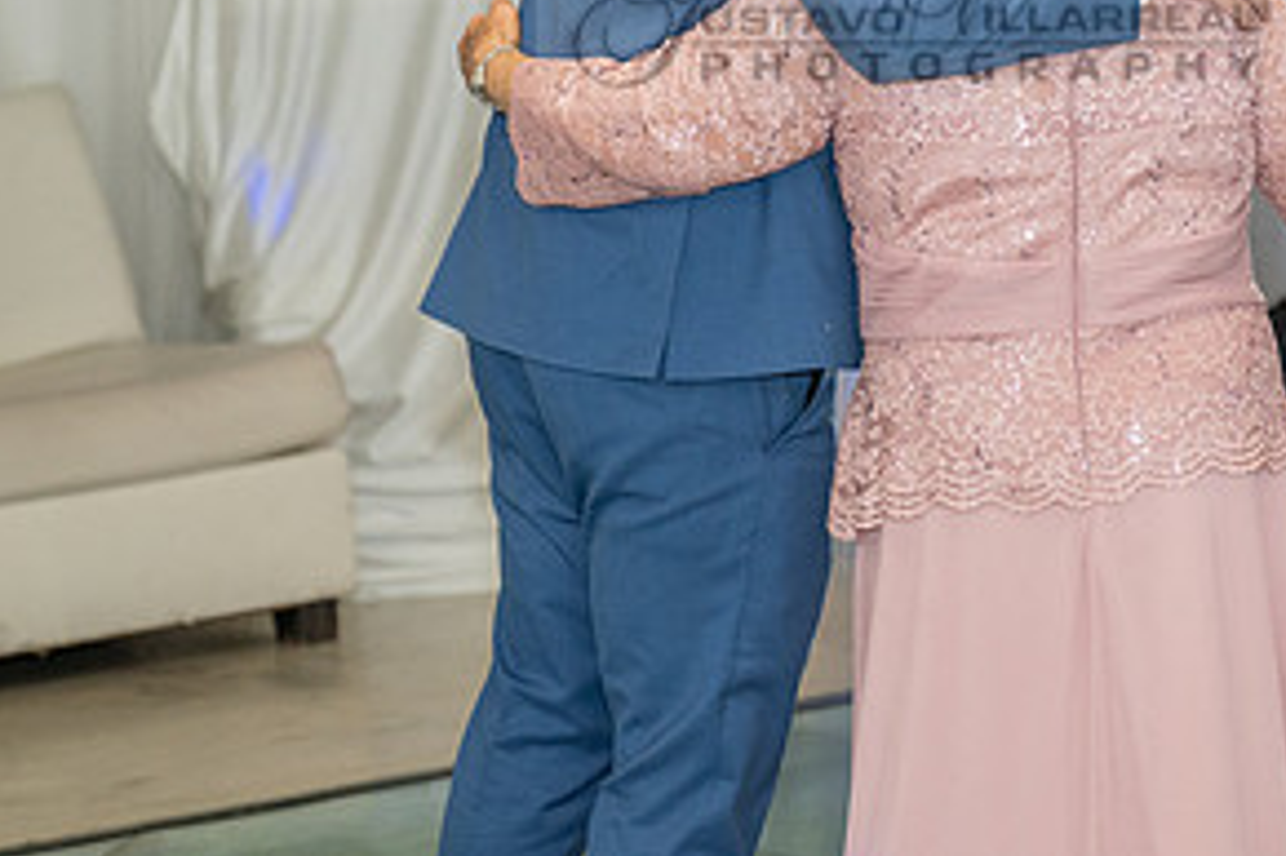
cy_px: 195
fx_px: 6105
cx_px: 922
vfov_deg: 8.0
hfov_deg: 12.0
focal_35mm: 171
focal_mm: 70
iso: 1000
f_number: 2.8
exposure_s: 1/160
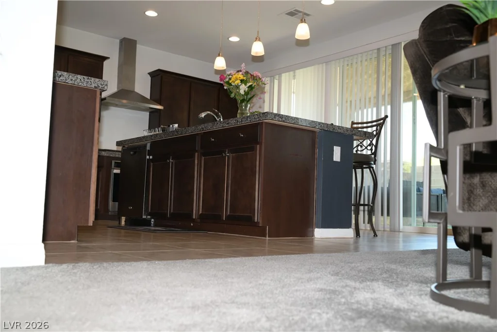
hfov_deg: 54.4
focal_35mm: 35
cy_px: 166
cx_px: 248
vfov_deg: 37.9
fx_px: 483
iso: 320
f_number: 5.6
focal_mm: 35
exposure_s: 1/60
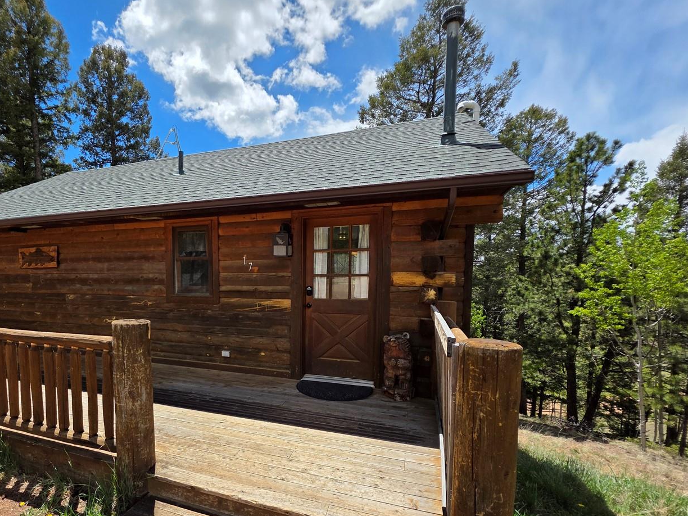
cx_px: 259
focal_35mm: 17
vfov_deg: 74.2
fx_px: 338
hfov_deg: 89.2
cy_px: 298
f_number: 1.9
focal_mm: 2.2
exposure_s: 1/2410
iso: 40
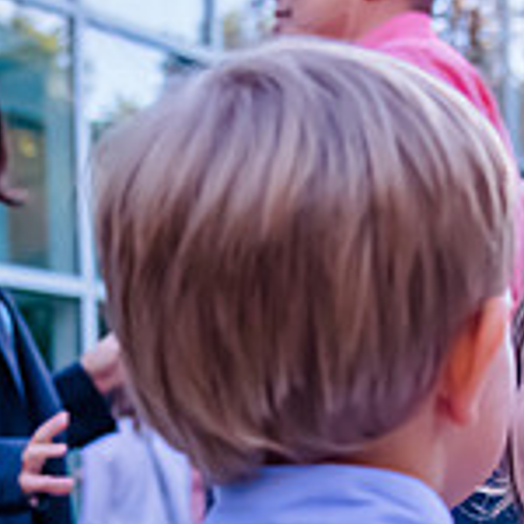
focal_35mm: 138
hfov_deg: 12.6
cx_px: 162
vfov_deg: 12.5
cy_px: 562
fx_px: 2363
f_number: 4
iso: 3200
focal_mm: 38
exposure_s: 1/800
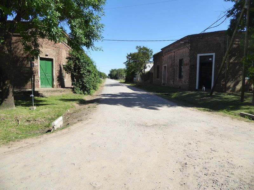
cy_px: 95
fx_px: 183
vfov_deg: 54.9
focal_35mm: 25
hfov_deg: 69.4
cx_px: 127
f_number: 3.3
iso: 125
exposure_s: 1/800
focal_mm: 4.3
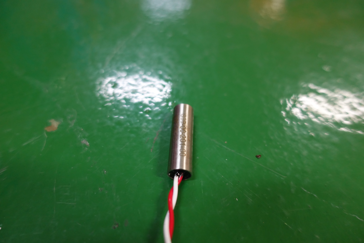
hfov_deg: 73.7
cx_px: 182
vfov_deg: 53.1
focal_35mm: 24
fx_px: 243
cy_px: 122
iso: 500
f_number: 1.8
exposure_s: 1/30
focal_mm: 8.8
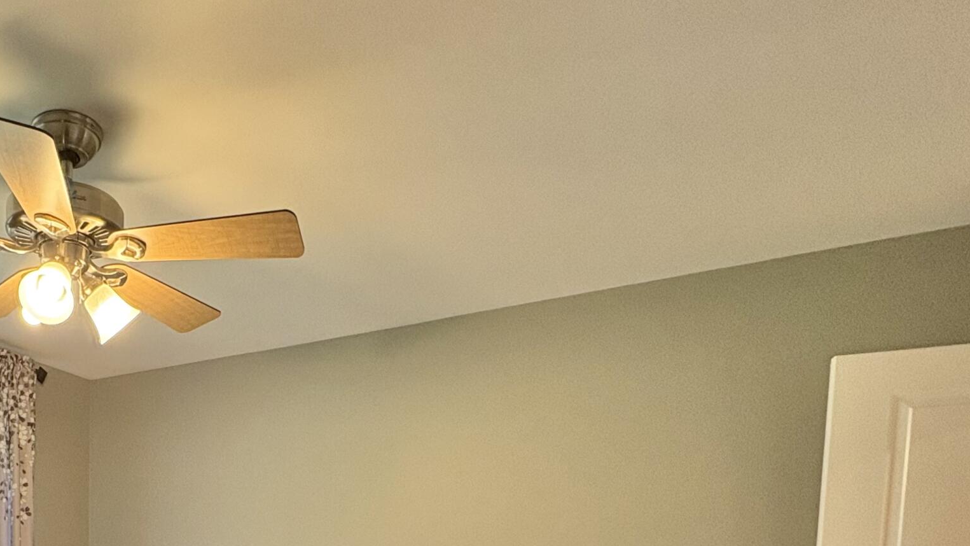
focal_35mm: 30
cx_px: 189
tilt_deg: -4.4
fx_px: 772
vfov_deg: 32.7
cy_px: 642
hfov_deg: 59.1
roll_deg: -1.4
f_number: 2.2
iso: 250
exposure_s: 1/60
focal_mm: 2.22
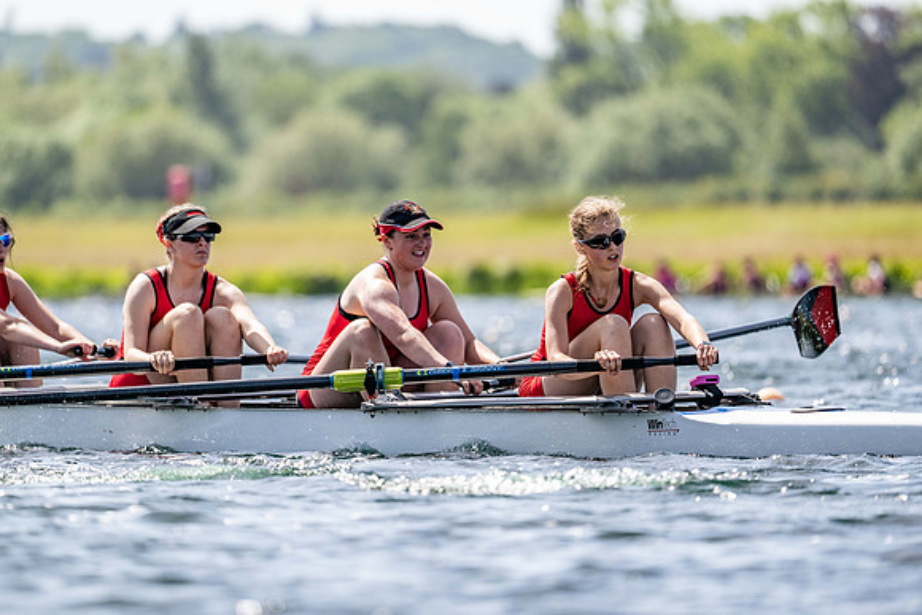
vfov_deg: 3.4
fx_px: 10246
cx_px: 461
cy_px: 308
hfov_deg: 5.2
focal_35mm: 400
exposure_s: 1/2500
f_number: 4.5
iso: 250
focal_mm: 400
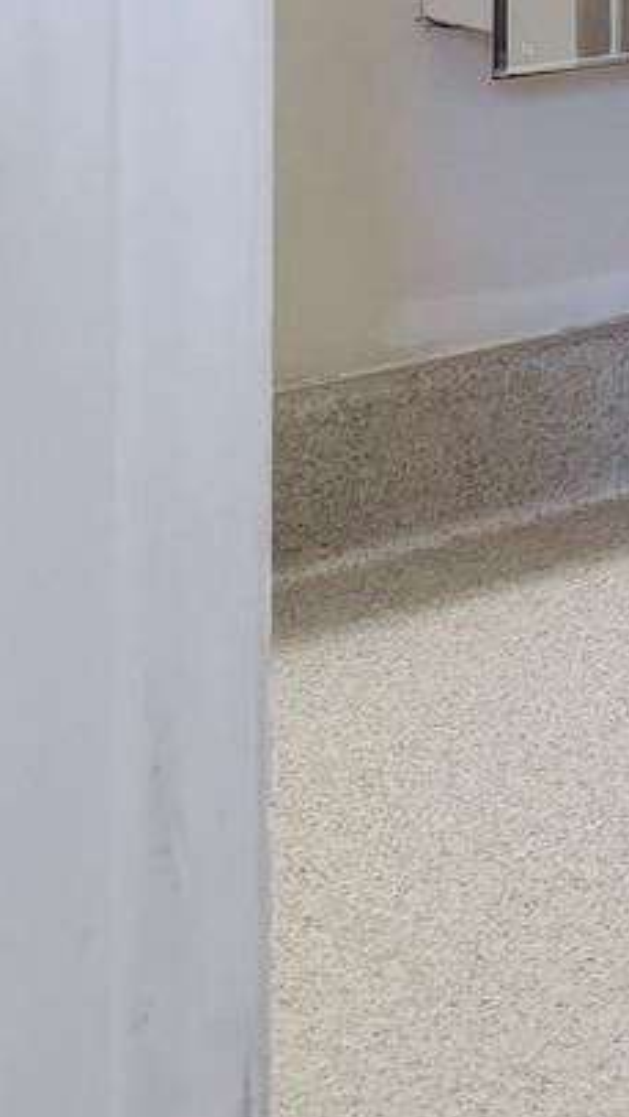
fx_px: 2283
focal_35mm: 77
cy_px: 129
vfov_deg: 26.7
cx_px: 1231
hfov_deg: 13.6
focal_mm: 6.76
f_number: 1.78
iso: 200
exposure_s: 1/123
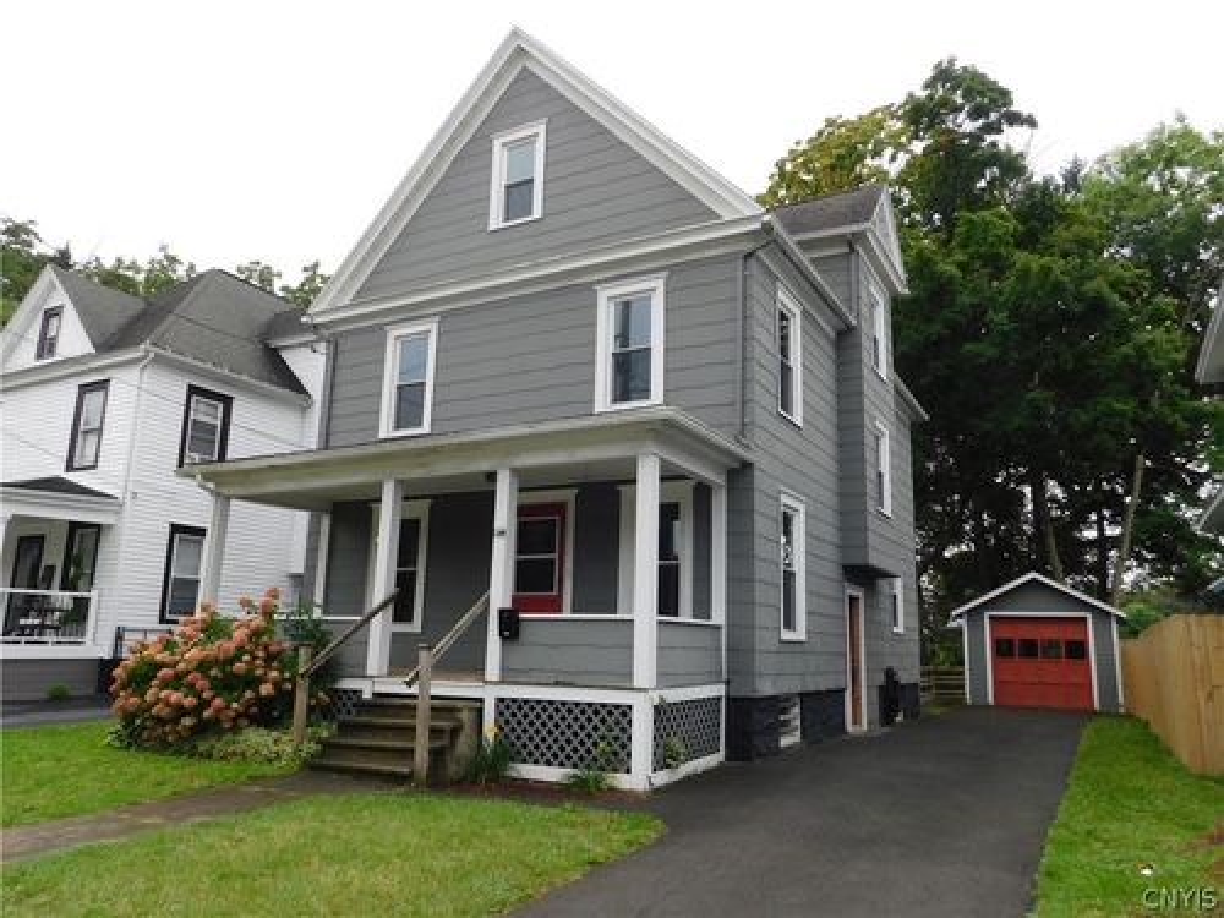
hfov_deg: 69.4
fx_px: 884
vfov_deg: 54.9
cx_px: 612
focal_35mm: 25
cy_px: 459
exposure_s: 1/800
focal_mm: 4.5
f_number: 3.1
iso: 125
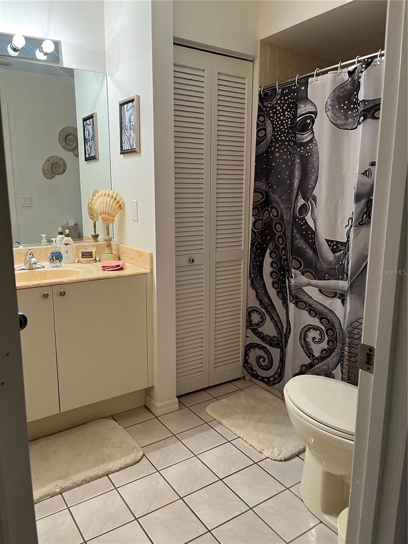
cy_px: 272
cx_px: 204
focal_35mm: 26
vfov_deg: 67.3
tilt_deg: -10.5
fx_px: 409
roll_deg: +0.3
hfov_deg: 53.1
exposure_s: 1/60
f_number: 1.6
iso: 100
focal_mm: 5.1
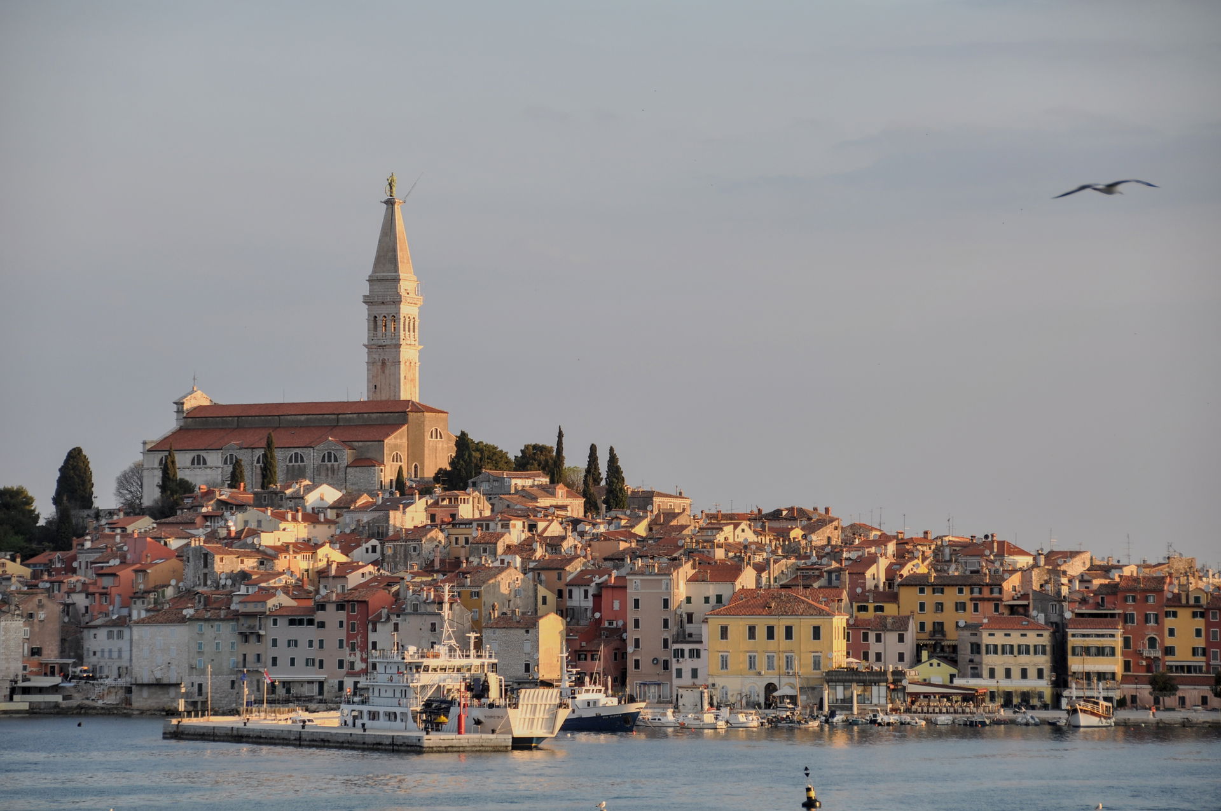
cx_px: 610
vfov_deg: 8.7
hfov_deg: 13.1
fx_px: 5335
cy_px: 406
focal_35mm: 158
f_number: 5.3
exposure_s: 1/160
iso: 200
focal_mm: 105
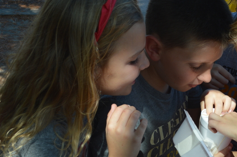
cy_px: 125
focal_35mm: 70
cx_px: 184
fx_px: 460
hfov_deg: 28.4
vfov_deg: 19.2
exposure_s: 1/160
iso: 100
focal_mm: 24
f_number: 5.6
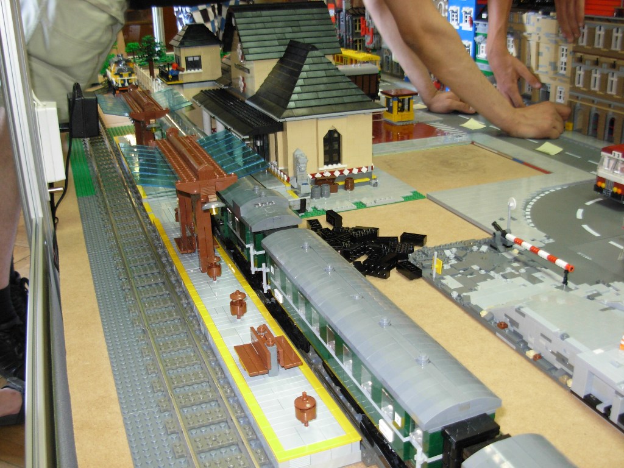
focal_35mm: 38
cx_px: 312
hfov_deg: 49.0
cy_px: 234
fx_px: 685
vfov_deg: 37.7
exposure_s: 1/13.4
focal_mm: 6.3
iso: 200
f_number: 2.9
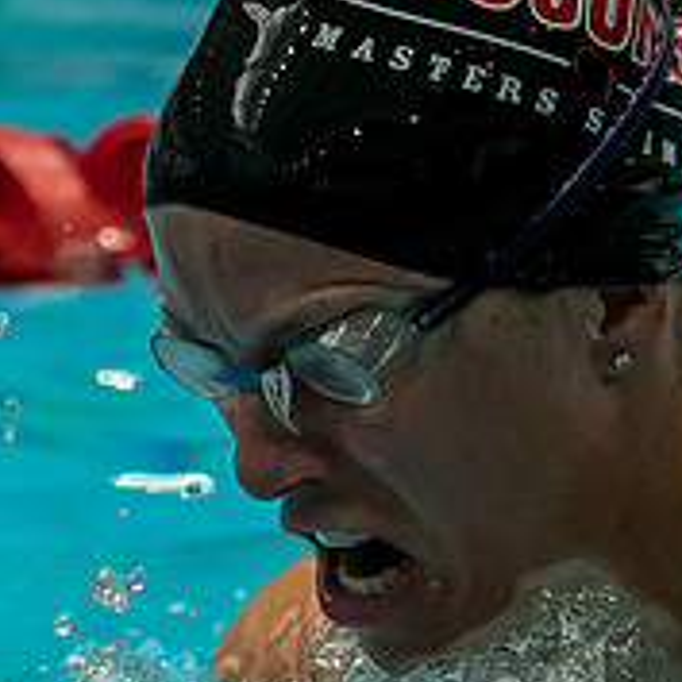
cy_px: 992
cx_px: 495
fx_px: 18746
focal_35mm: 841
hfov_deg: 2.1
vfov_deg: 2.1
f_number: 2.8
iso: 1600
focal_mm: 106
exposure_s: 1/1000
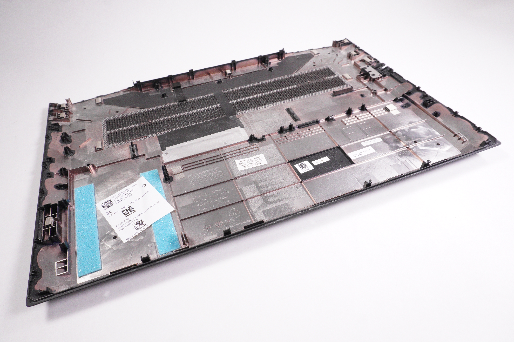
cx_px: 257
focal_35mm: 24
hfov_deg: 73.8
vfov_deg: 53.0
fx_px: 342
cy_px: 171
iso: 2500
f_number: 9
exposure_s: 1/500
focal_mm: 16
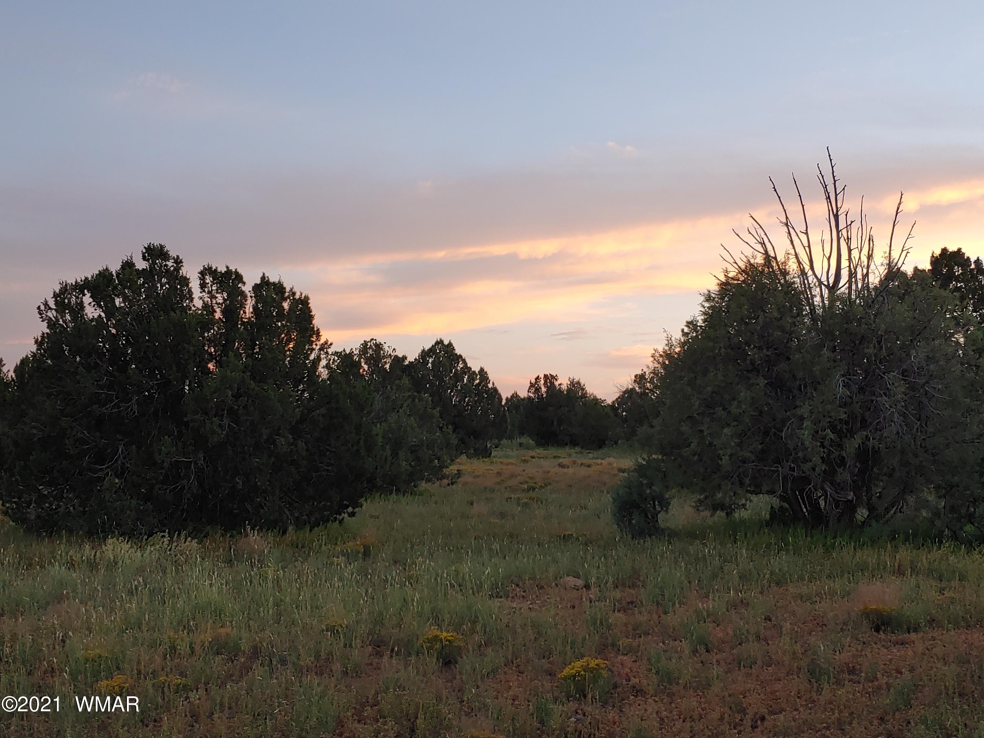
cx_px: 492
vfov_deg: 36.0
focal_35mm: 40
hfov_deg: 46.8
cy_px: 369
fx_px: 1137
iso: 50
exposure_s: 1/161
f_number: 1.5
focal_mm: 4.23
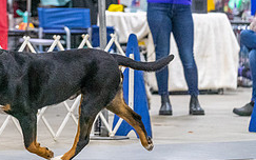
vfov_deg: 4.1
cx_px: -9
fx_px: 2261
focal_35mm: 324
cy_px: 19
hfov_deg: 6.5
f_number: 3.2
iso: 6400
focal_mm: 133
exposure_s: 1/320
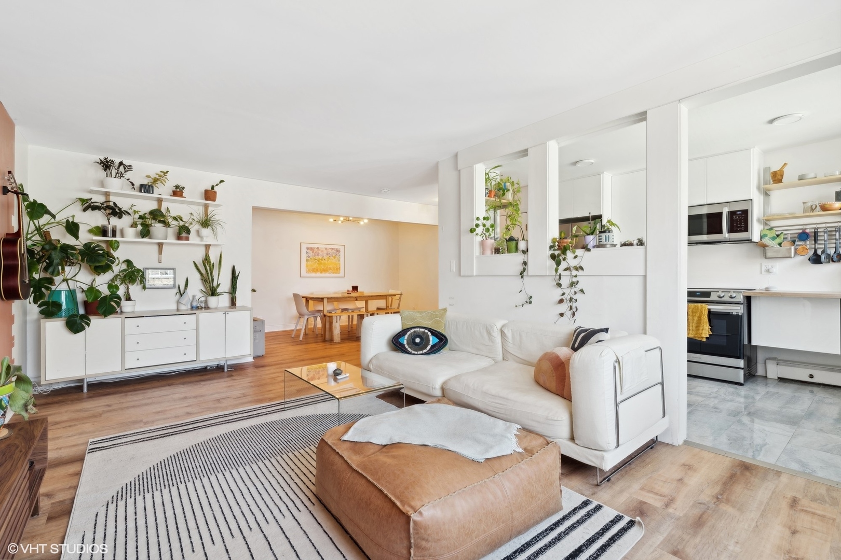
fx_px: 374
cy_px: 280
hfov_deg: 96.7
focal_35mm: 16
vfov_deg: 73.7
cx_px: 420
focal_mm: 16
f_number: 8
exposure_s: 1/15
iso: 320
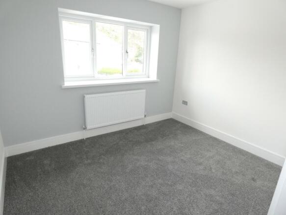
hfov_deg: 81.8
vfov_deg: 66.0
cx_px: 143
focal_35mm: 20
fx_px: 165
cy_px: 108
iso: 160
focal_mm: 3.6
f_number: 2.8
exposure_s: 1/60
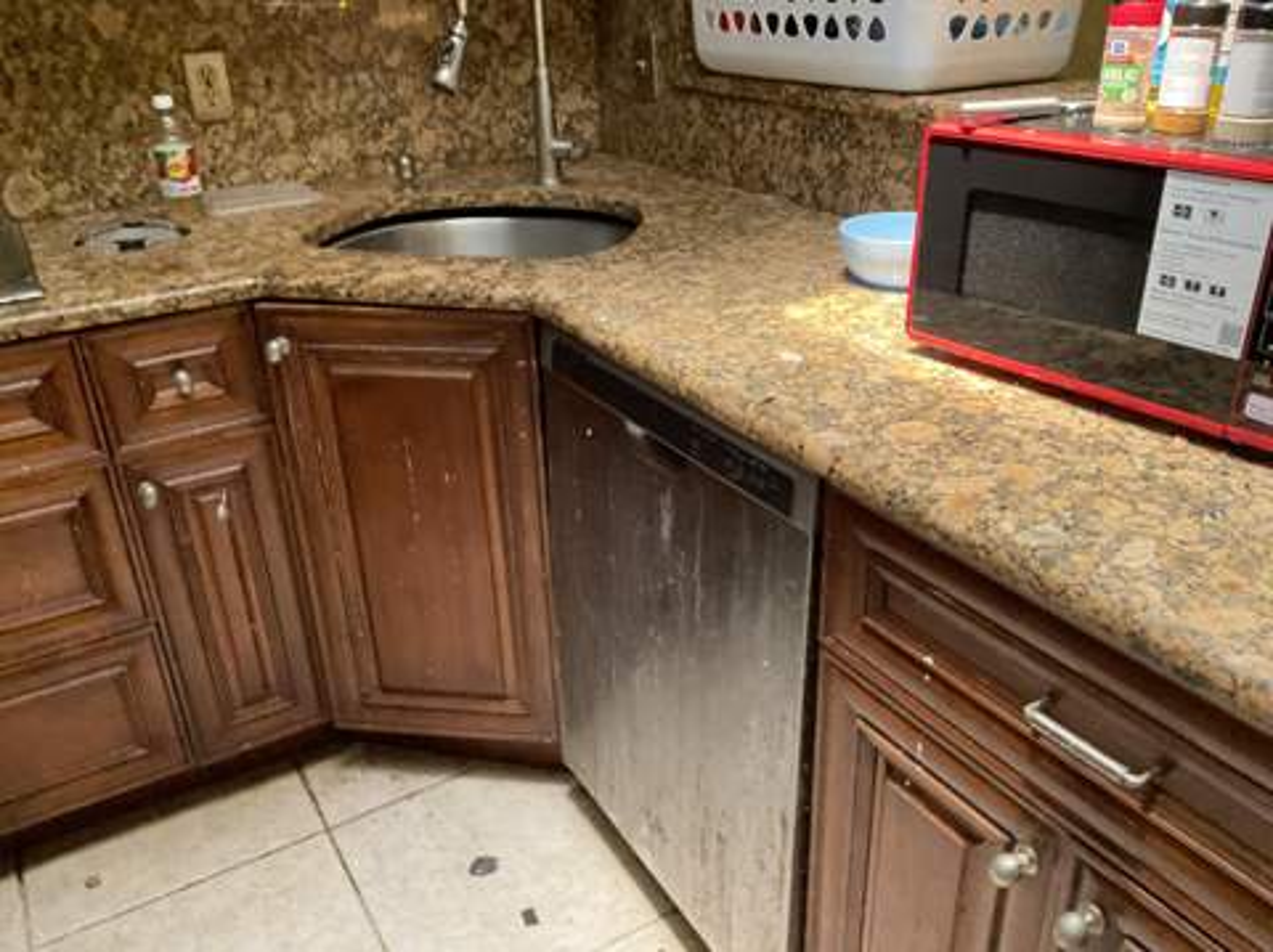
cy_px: 476
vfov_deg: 48.2
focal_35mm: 29
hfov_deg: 61.7
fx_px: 1065
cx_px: 636
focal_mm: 3
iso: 200
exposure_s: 1/60
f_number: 1.8
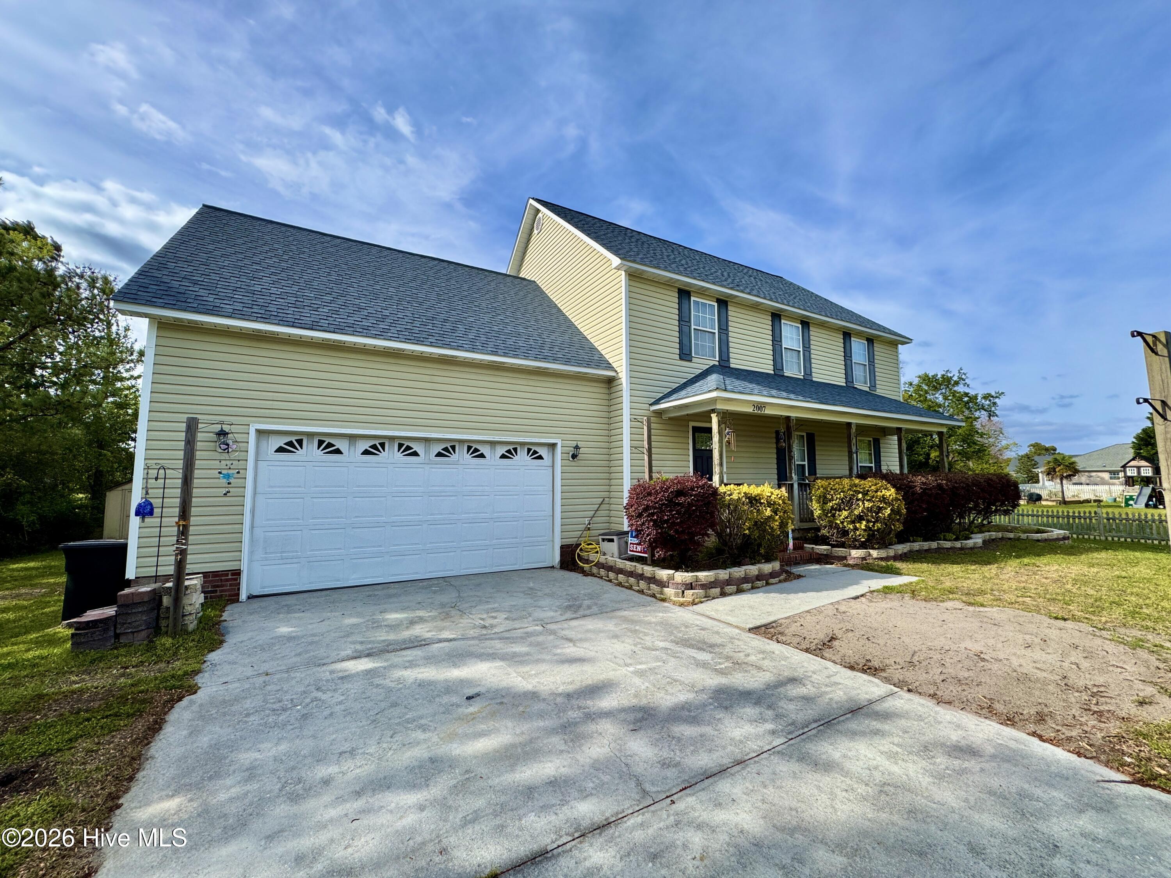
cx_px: 586
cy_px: 439
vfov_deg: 85.7
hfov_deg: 102.1
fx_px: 474
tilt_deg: +3.9
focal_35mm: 14
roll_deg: -0.2
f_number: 2.2
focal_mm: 2.22
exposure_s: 1/1094
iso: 50
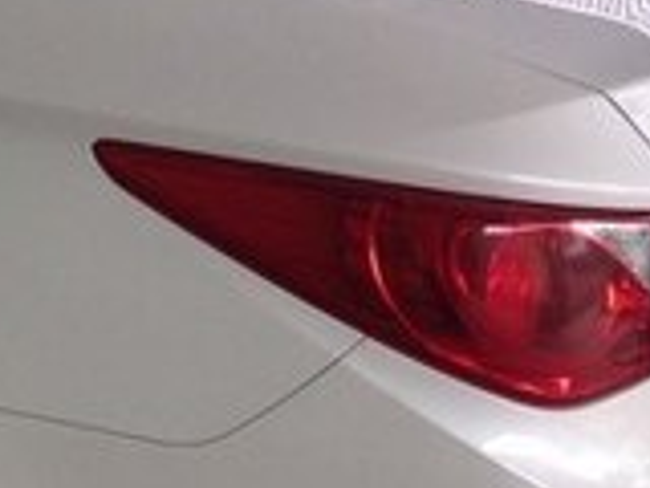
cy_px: -92
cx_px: -609
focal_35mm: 136
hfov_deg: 12.8
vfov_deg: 10.7
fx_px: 2554
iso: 80
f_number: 2.4
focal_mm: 4.12
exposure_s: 1/120
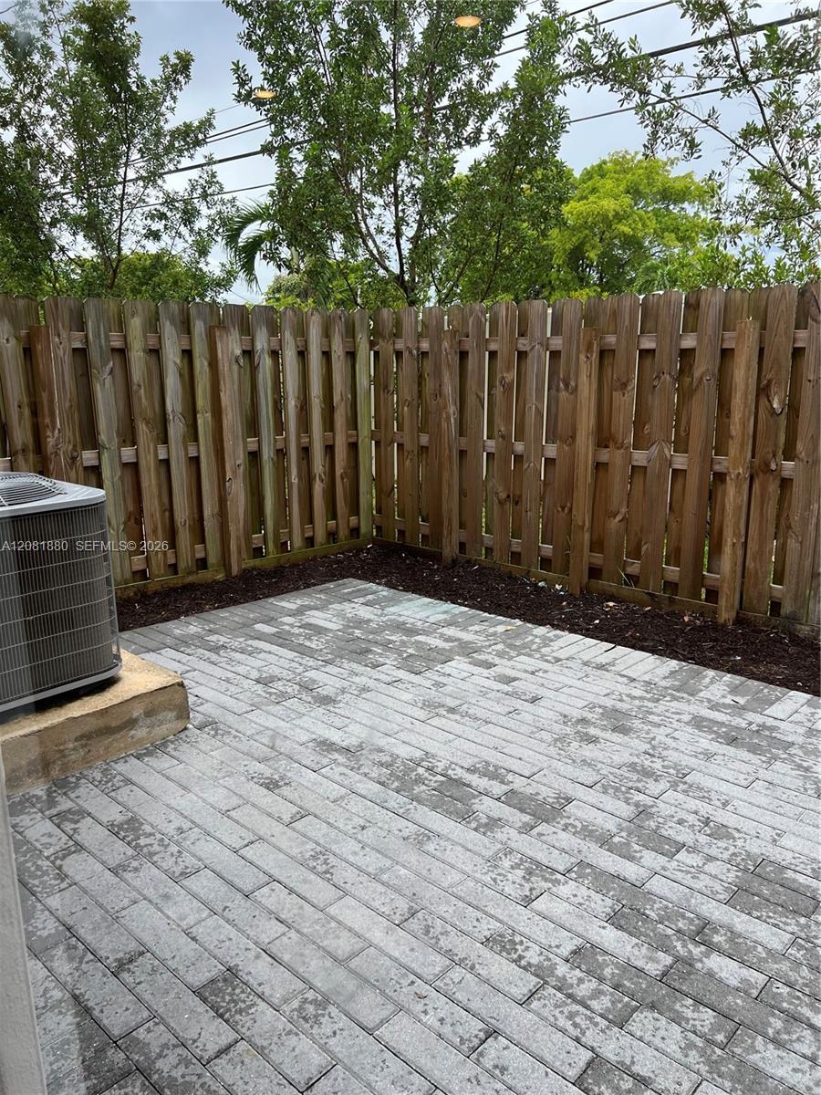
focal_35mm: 26
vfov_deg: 67.3
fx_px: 822
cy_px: 548
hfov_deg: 53.1
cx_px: 410
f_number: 1.5
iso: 50
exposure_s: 1/394
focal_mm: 5.7
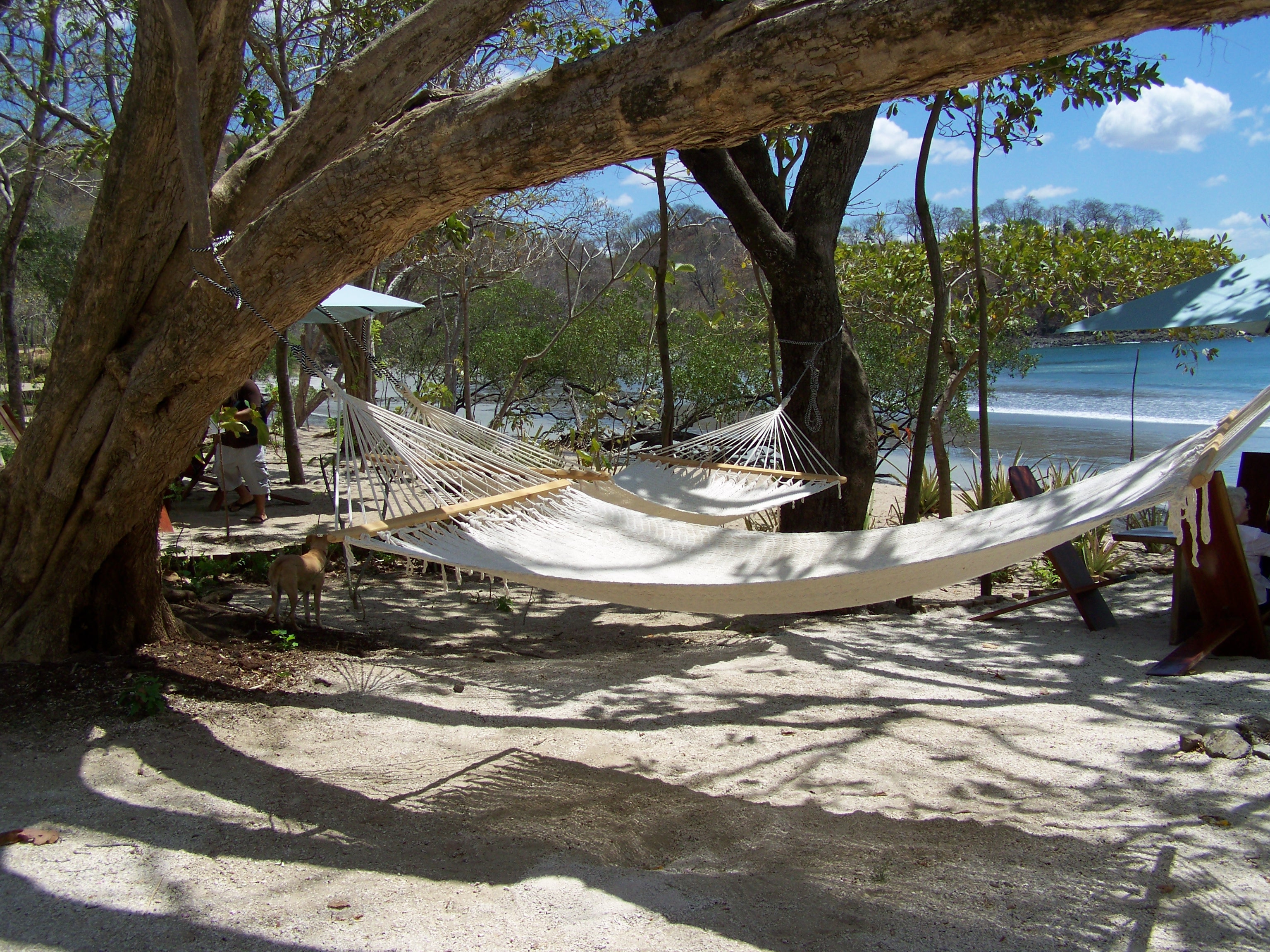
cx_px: 635
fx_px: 1394
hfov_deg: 49.0
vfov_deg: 37.7
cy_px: 476
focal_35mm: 38
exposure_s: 1/640
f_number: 4
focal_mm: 6.3
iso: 64
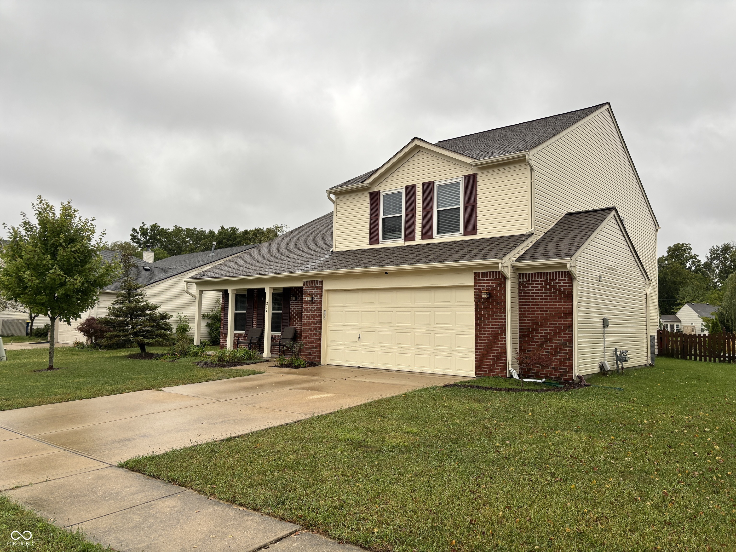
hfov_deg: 67.3
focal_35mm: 26
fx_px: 553
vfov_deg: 53.1
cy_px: 276
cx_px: 368
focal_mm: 5.96
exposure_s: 1/284
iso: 50
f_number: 1.6
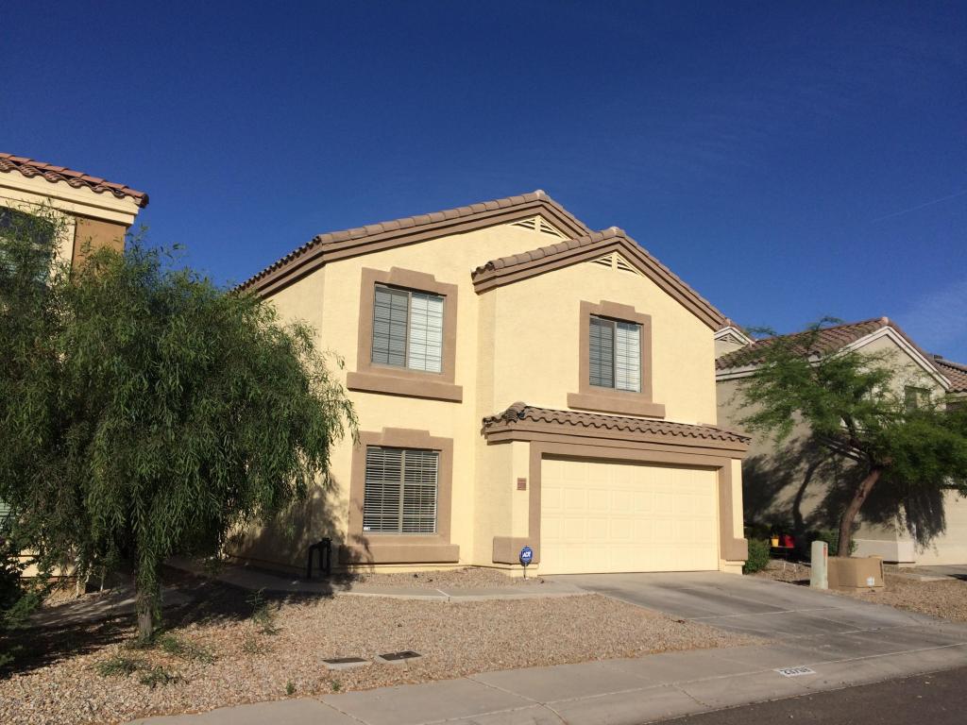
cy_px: 362
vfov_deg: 48.2
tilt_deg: +7.1
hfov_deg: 61.7
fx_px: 810
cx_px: 484
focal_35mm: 29
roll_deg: -0.6
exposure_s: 1/5128
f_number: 2.2
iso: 32
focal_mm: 4.15
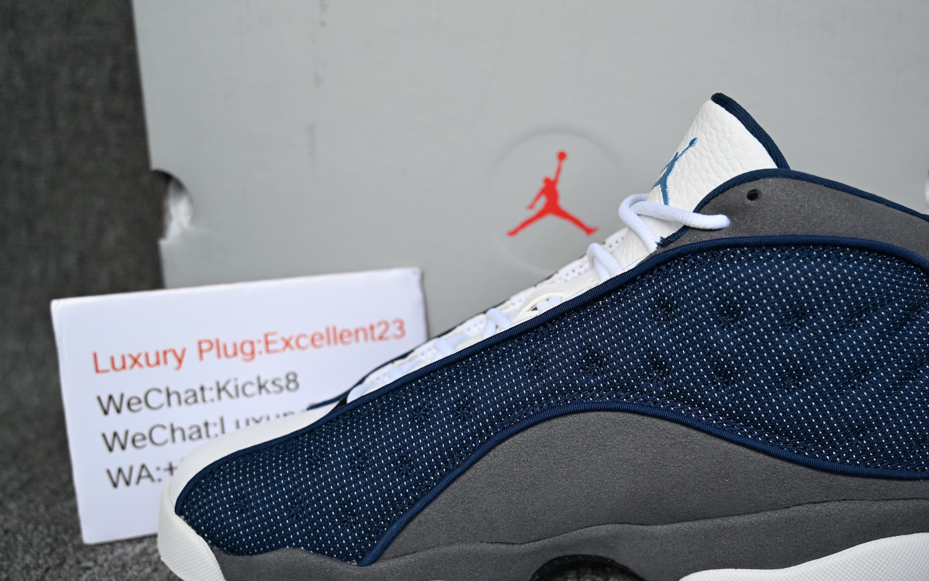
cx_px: 527
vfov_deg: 33.9
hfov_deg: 51.9
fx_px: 952
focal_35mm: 38
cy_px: 331
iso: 100
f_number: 5
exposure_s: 1/100
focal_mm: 31.5
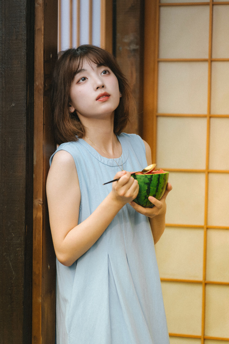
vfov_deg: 16.3
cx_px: 114
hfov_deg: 10.9
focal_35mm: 126
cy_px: 172
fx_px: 1202
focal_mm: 126
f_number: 2.8
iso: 400
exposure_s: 1/1000
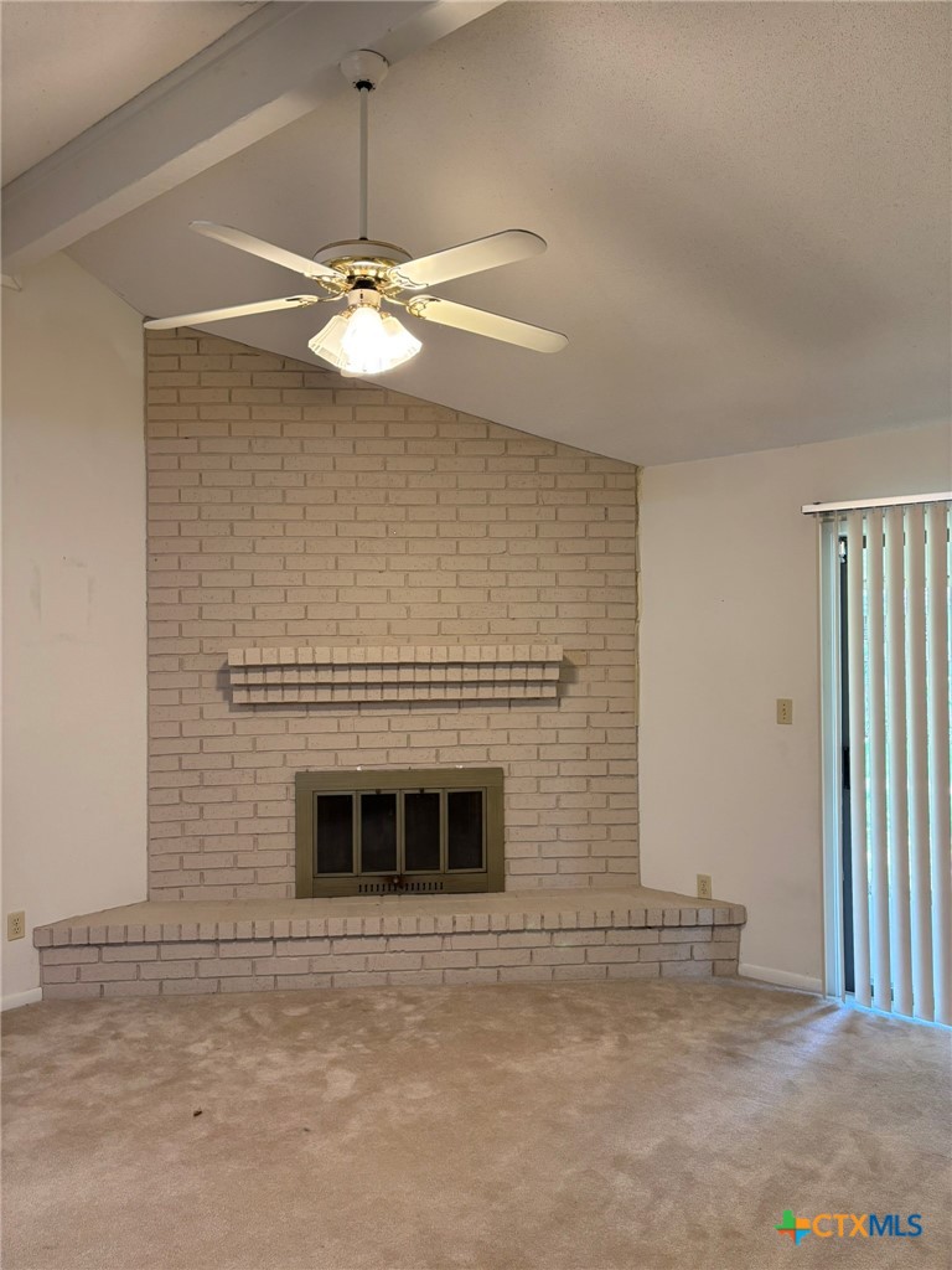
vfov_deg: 67.3
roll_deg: +0.2
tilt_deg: +0.7
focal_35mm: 26
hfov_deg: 53.1
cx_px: 476
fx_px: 953
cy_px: 635
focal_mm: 5.96
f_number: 1.6
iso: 160
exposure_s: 1/60
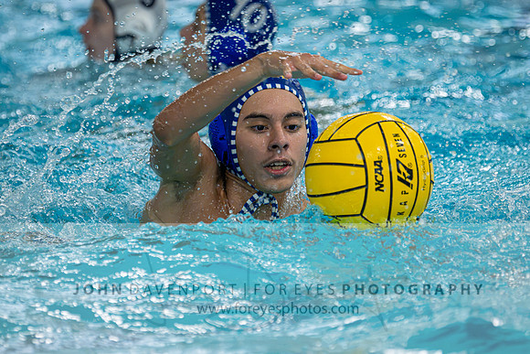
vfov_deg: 5.5
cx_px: 204
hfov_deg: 8.2
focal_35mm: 251
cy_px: 156
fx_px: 3695
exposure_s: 1/1000
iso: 12800
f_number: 4
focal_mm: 180
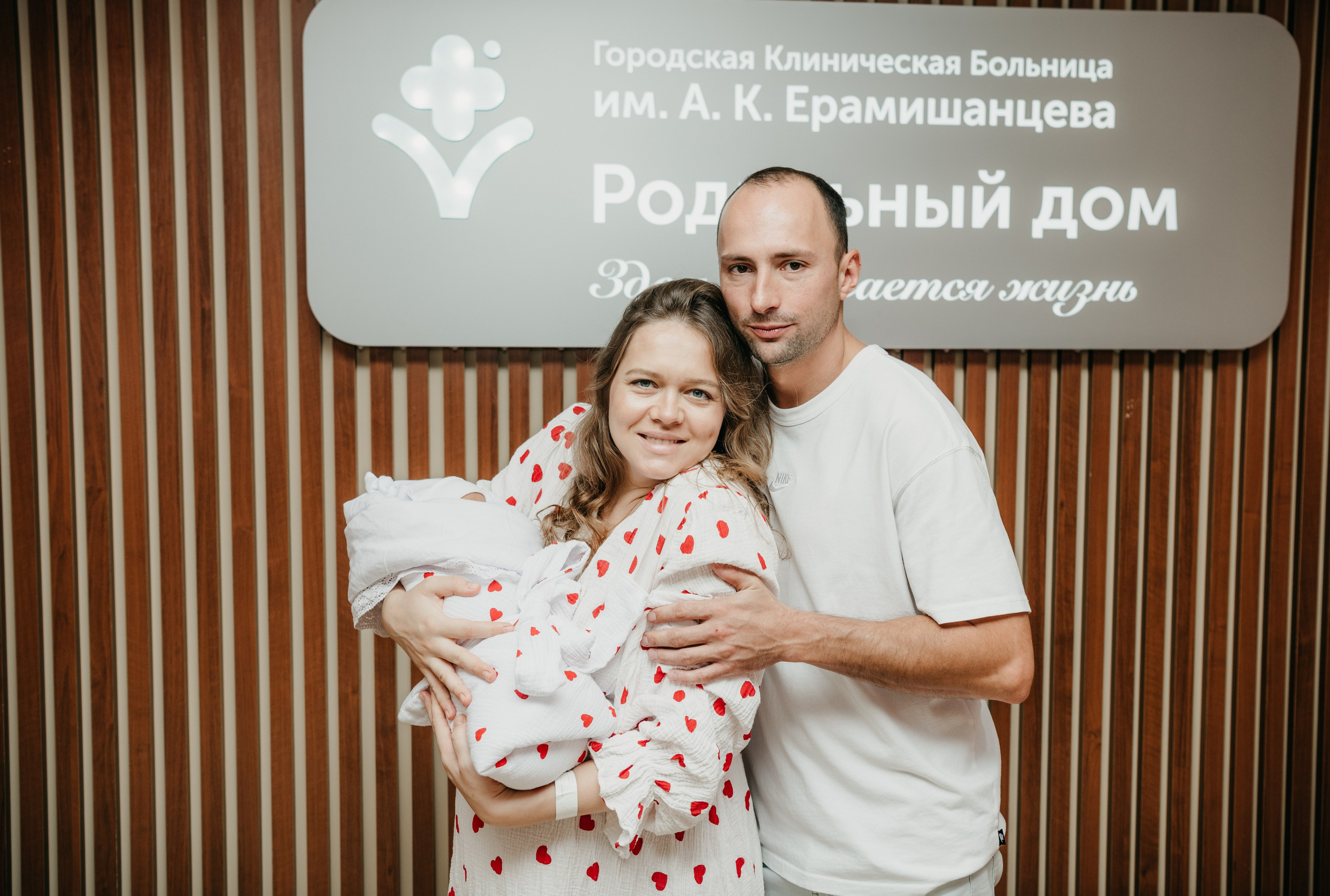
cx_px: 690
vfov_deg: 35.4
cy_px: 437
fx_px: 1404
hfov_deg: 50.7
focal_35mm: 38
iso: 200
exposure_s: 1/160
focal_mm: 36
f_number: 4
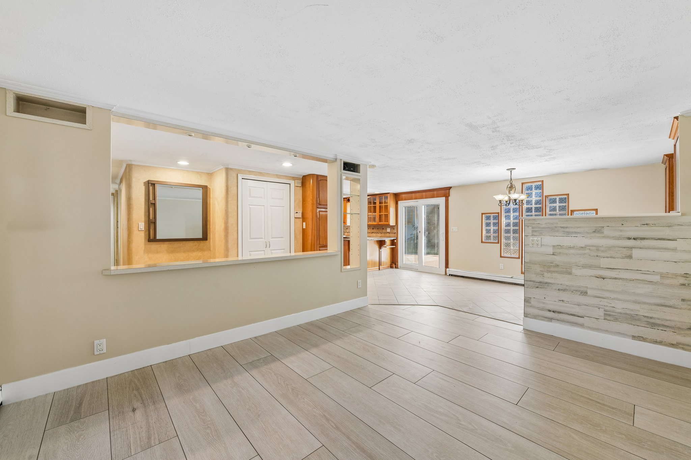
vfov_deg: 81.2
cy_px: 230
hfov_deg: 104.3
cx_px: 346
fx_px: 269
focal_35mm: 14
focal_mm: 14
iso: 400
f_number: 8
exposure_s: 1/20
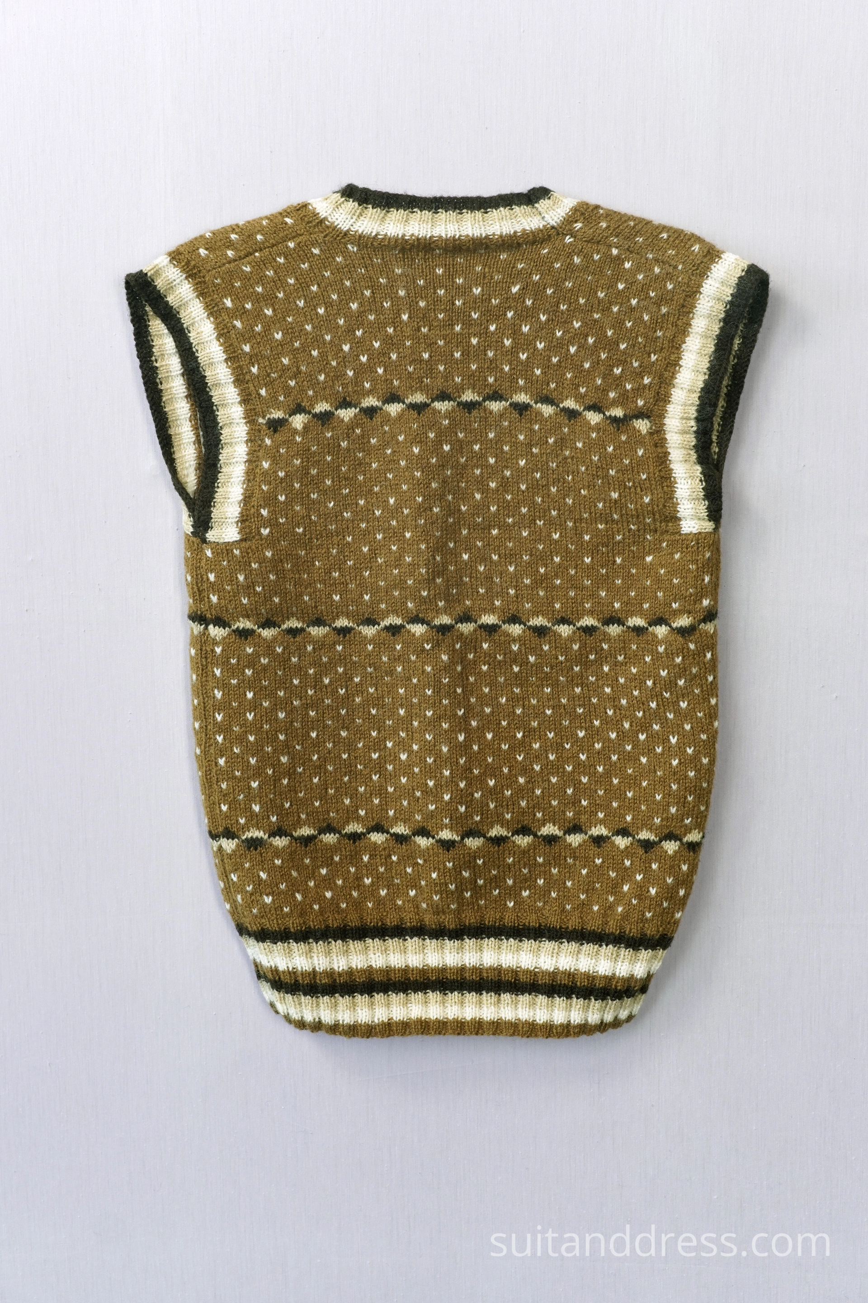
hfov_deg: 28.1
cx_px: 434
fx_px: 1736
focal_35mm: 48
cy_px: 652
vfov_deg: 41.1
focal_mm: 32
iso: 320
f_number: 6.3
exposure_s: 1/50
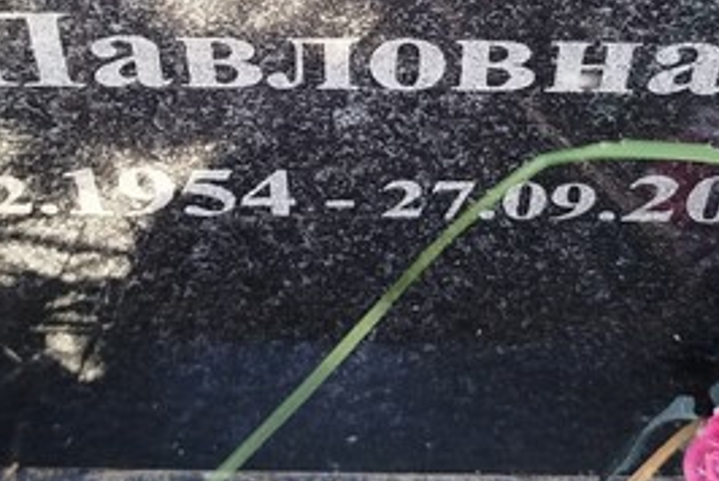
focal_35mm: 75
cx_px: 365
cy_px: -16
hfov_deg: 27.0
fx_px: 1500
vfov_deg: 17.7
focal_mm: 5.31
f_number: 1.7
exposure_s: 1/100
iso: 100
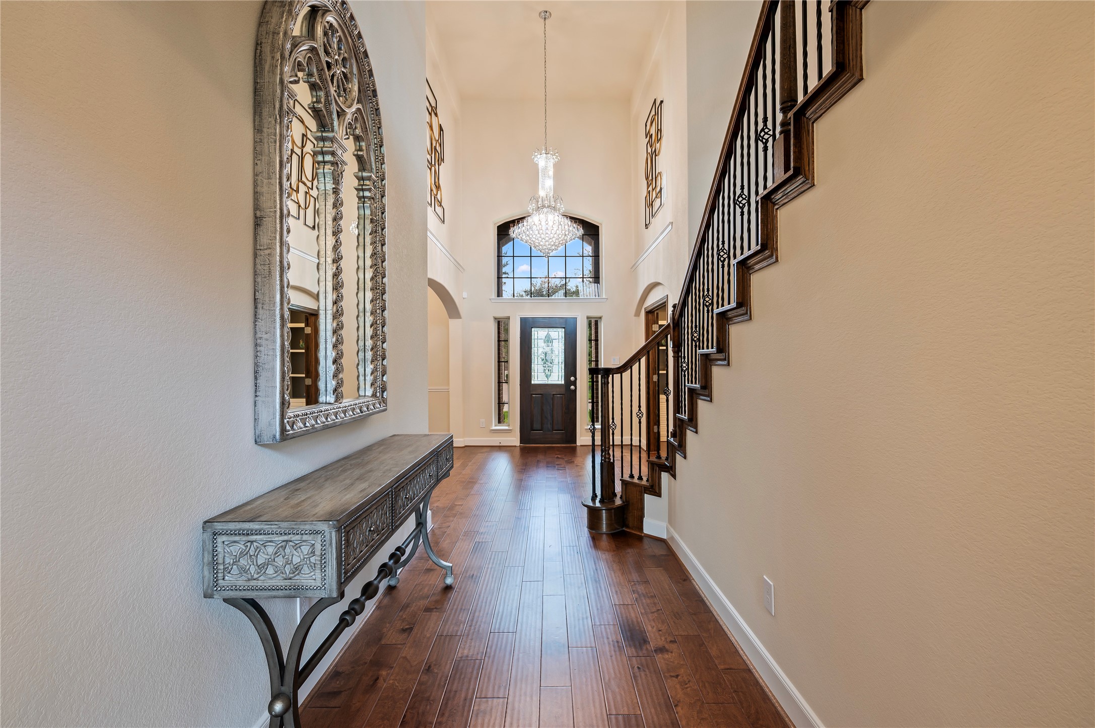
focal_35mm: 16
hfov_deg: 96.8
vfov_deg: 73.7
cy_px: 364
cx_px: 548
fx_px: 486
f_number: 6.3
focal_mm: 16
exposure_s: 1/2.5
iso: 125
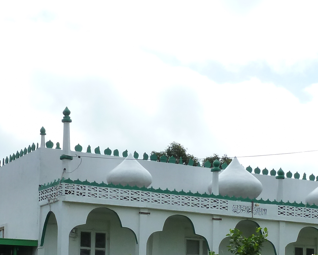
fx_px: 791
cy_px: 274
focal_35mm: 84
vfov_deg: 17.7
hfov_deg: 22.6
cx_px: 97
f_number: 5
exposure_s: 1/500
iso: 125
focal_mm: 5.3
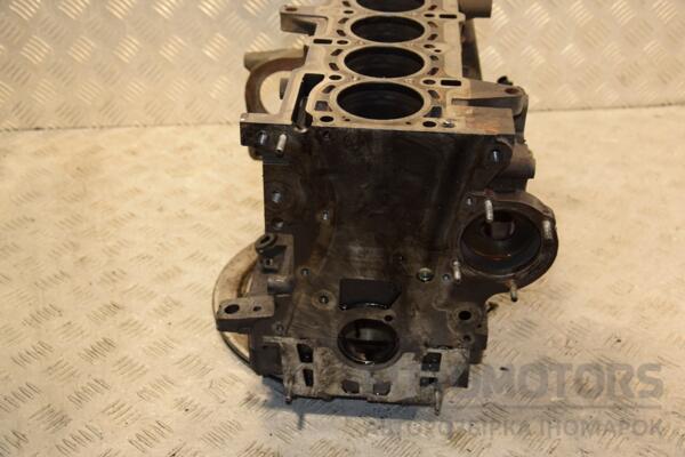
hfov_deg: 38.9
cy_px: 228
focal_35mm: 51
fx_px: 970
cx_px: 342
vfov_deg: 26.5
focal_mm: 34
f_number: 5
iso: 800
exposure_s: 1/200
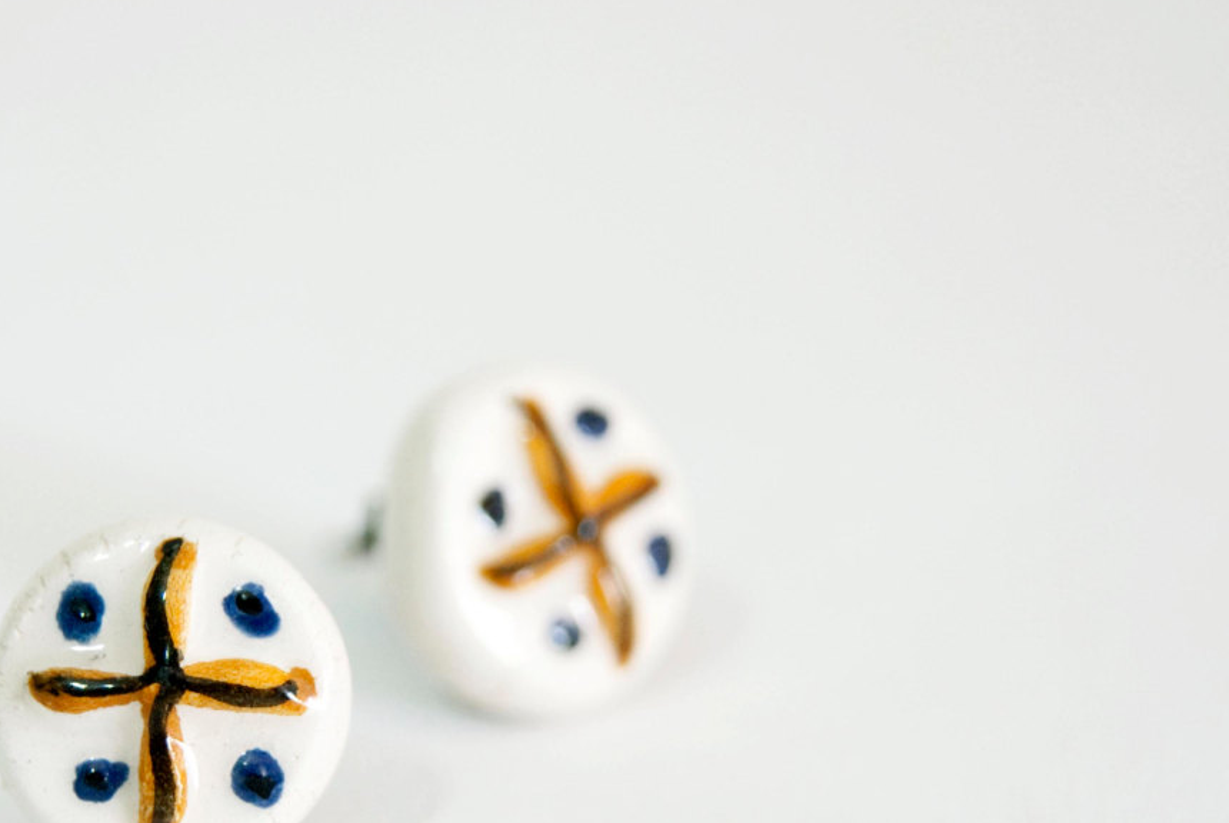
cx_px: 380
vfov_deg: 9.5
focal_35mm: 144
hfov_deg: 14.2
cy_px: 656
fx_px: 4918
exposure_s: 1/30
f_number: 5.6
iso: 400
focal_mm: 55
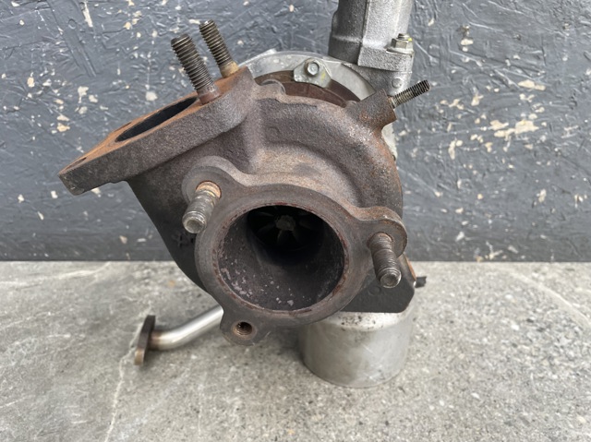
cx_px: 296
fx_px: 444
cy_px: 221
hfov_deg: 67.3
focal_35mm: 26
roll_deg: +0.4
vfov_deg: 53.0
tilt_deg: -28.0
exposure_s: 1/116
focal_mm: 4.2
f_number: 1.6
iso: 125
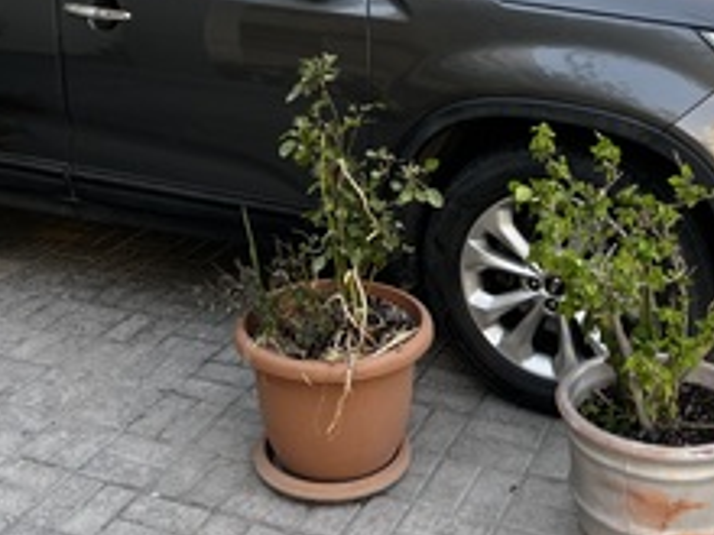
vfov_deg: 25.6
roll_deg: +2.0
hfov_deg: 35.5
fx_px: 1114
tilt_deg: -8.8
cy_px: -11
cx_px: 362
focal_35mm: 54
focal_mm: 5.7
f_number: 1.5
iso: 50
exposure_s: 1/493
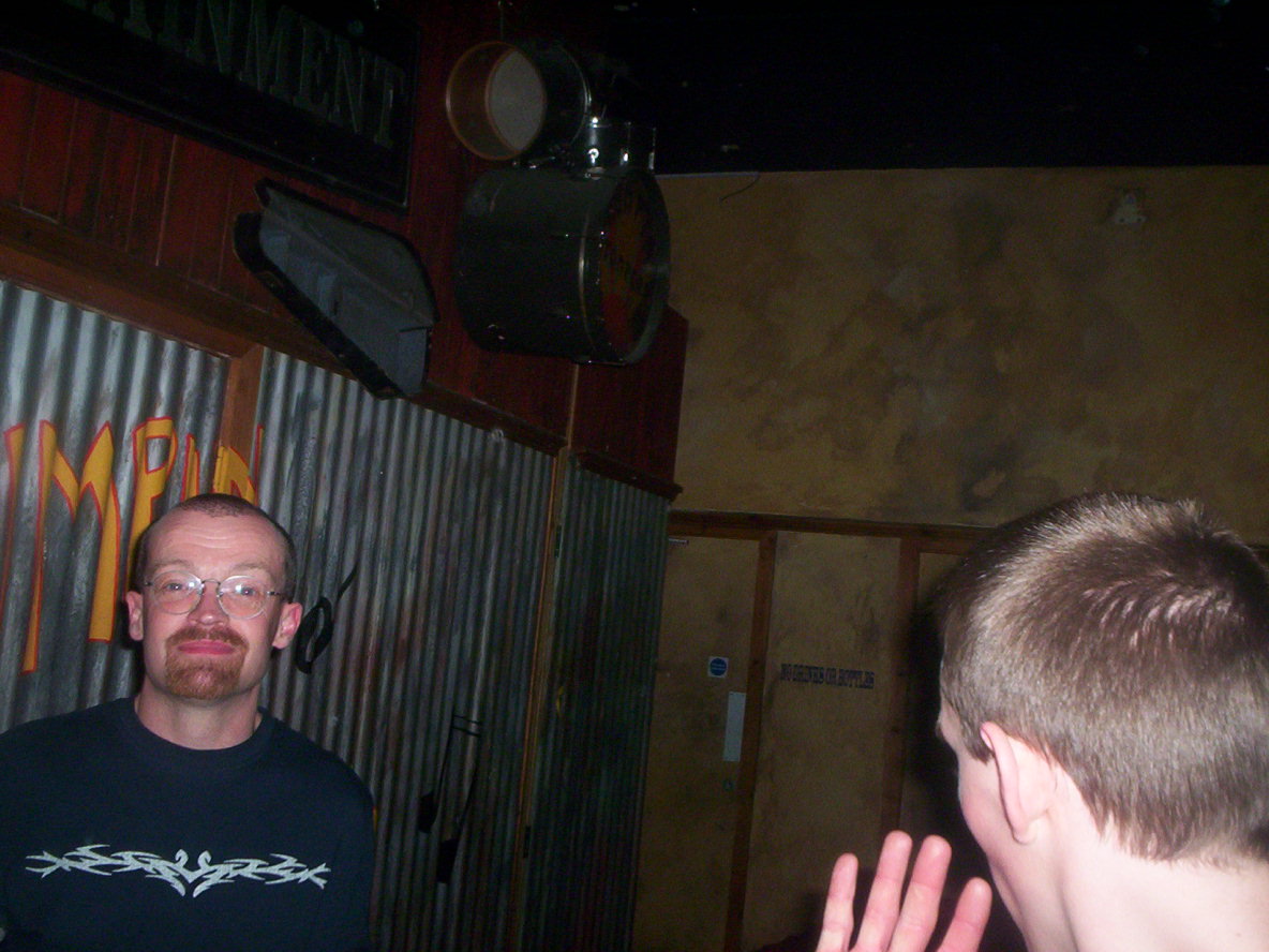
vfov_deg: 37.7
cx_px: 634
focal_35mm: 38
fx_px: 1393
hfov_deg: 49.0
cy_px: 476
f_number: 4.5
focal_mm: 4.99
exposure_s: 1/60
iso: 140
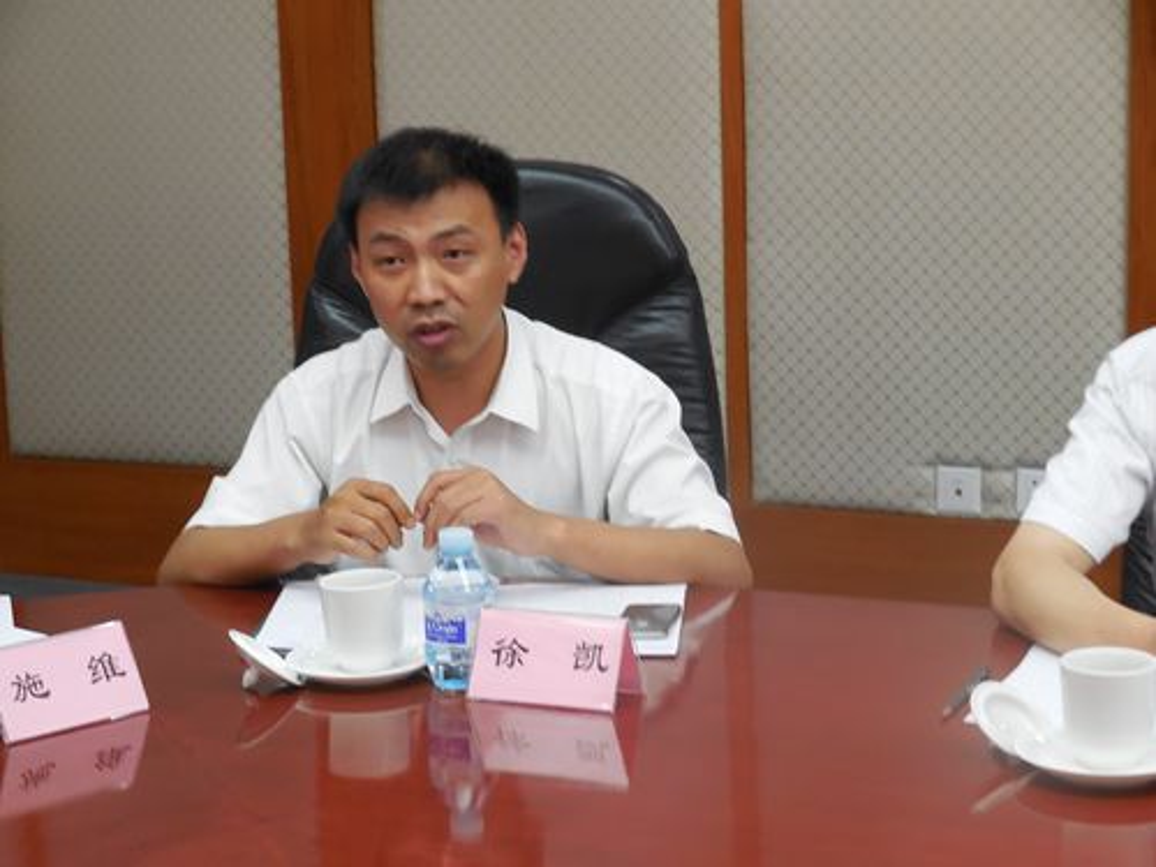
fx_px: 2705
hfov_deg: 24.1
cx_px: 578
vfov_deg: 18.2
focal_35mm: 81
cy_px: 434
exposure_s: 1/20
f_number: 4.9
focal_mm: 14.5
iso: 400
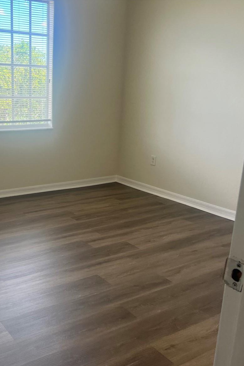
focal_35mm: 37
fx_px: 376
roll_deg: -0.8
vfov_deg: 51.9
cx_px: 45
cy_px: 187
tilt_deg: -14.6
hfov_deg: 34.7
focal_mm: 5.7
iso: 64
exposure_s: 1/123
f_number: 1.5
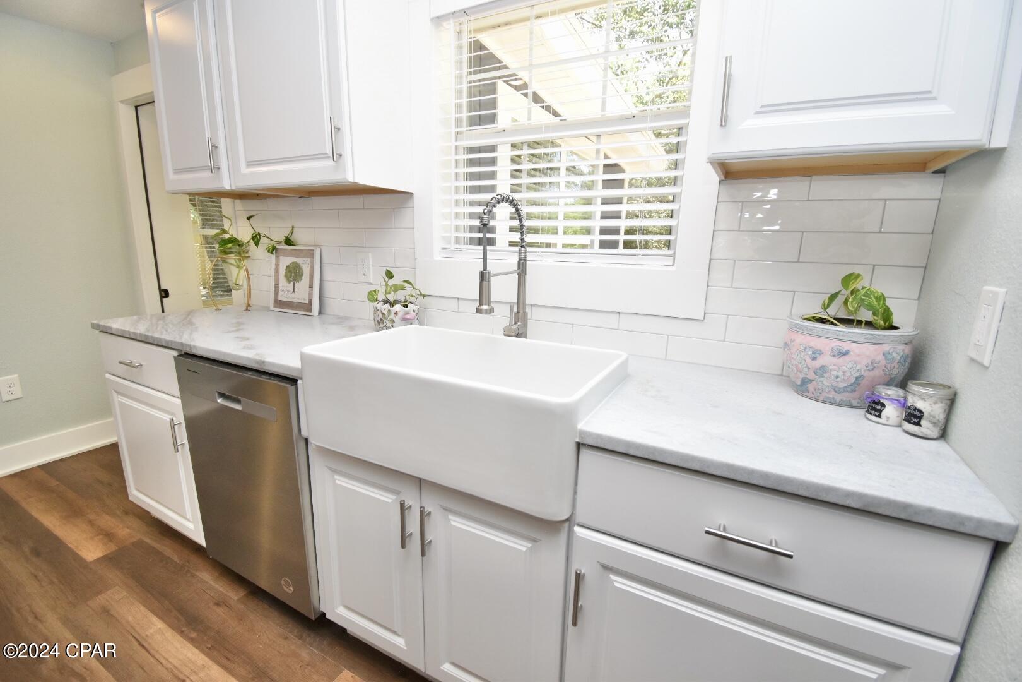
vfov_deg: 77.3
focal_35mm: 15
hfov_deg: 100.4
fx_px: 426
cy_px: 341
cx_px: 511
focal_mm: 10
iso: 720
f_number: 5
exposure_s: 1/200
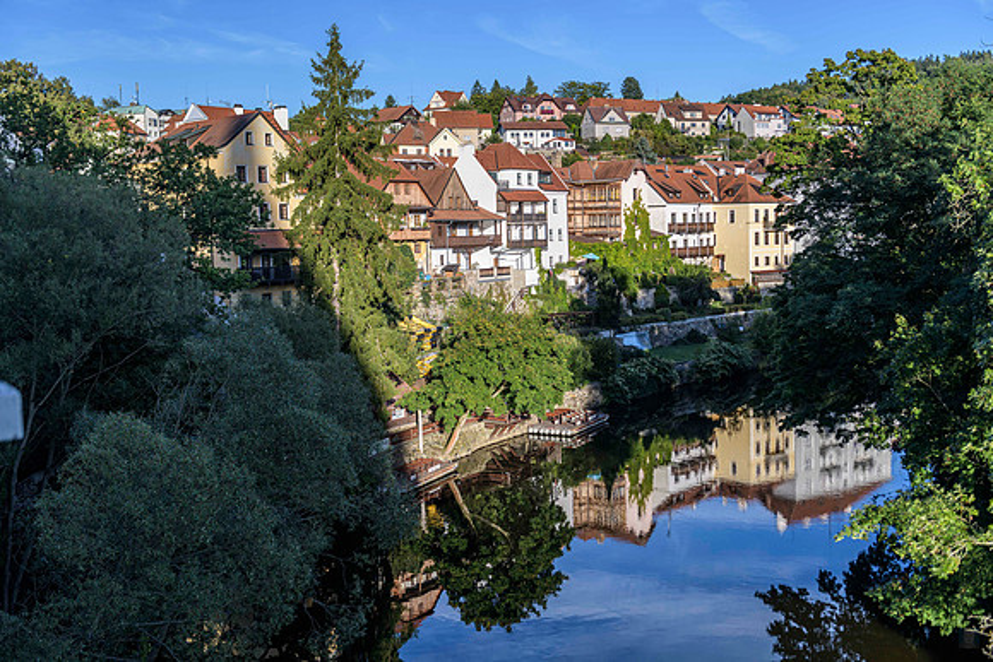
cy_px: 331
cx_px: 496
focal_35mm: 38
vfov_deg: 35.1
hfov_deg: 50.7
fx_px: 1048
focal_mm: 38
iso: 64
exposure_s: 1/320
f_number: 5
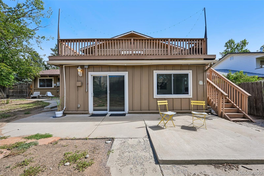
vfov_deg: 81.2
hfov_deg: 104.3
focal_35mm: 14
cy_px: 88
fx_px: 103
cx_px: 132
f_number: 8
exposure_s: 1/60
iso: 64
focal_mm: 14
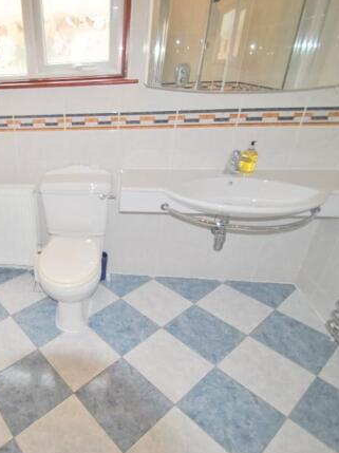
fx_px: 288
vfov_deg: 76.4
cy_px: 226
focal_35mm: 22
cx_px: 62
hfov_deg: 56.1
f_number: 3.5
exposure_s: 1/60
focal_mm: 10
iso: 100
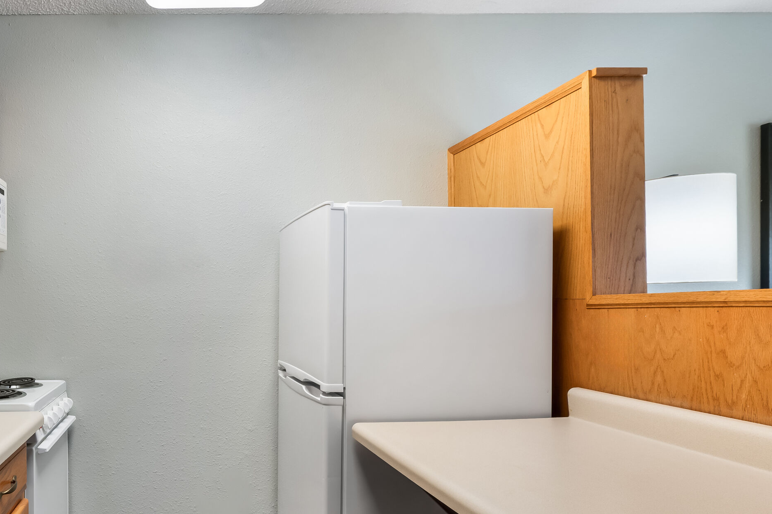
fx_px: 514
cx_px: 174
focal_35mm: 24
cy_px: 303
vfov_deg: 52.8
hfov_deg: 68.0
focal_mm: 15
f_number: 8
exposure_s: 1/15
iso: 400
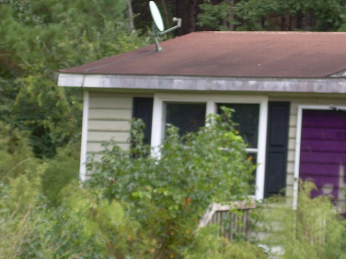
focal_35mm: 148
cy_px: 132
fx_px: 1480
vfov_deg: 10.0
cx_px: 225
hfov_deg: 13.3
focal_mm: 18.9
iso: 50
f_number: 4.9
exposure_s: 1/60
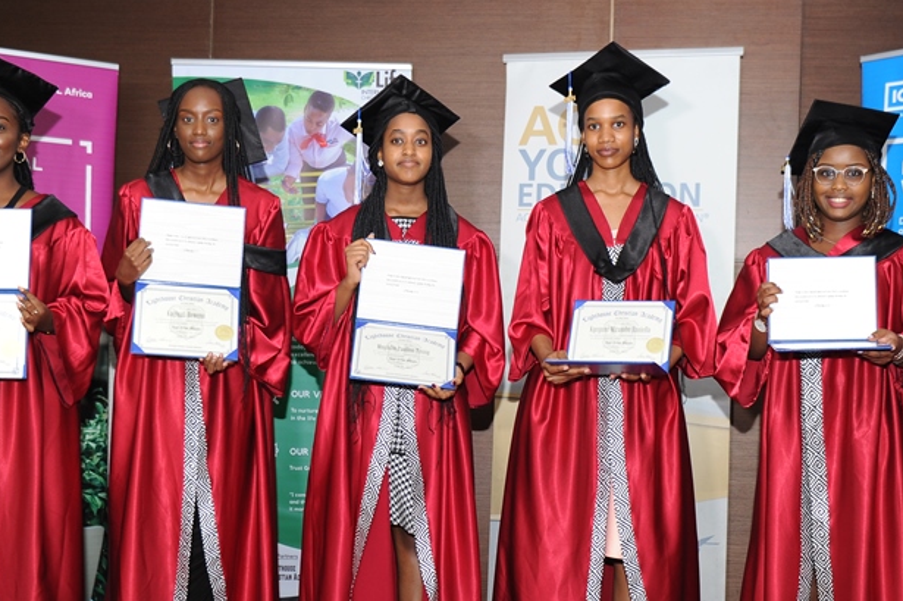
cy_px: 386
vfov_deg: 25.8
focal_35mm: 52
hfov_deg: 38.2
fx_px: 1303
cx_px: 490
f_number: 2.8
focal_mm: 32
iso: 800
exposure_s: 1/125
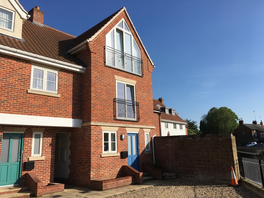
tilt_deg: +11.8
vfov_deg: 48.2
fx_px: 221
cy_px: 99
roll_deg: +2.9
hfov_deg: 61.7
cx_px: 132
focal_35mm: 29
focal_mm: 4.15
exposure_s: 1/2404
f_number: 2.2
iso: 25
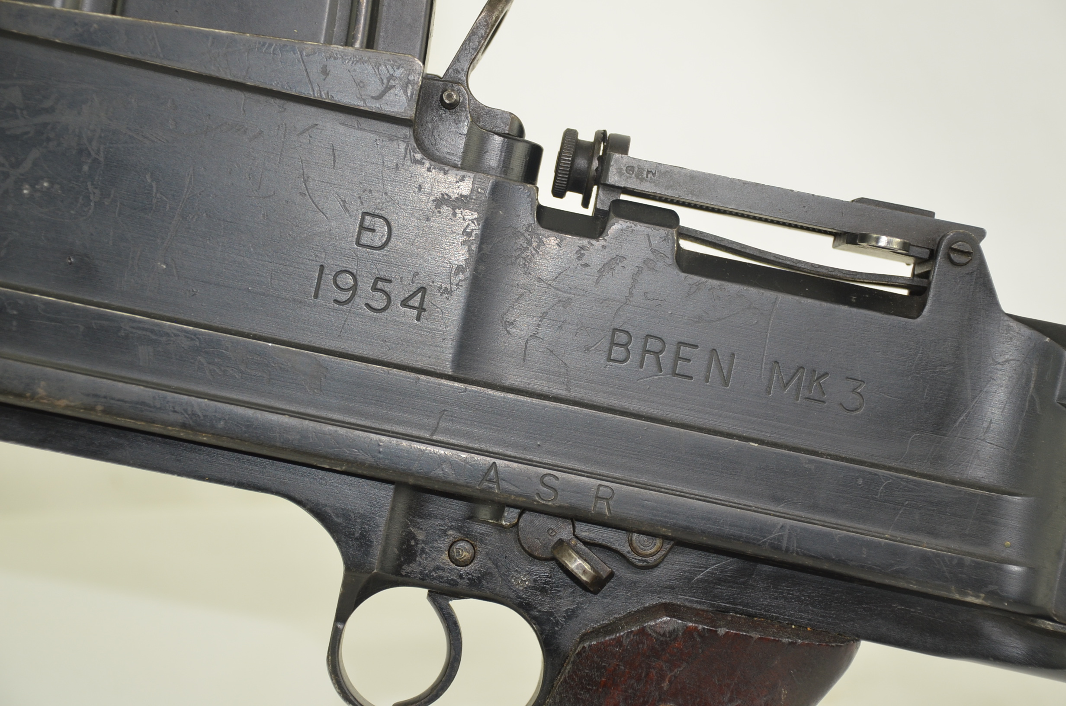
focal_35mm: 93
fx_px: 2748
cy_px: 353
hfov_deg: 22.0
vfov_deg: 14.6
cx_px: 533
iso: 400
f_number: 5
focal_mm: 62
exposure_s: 1/100
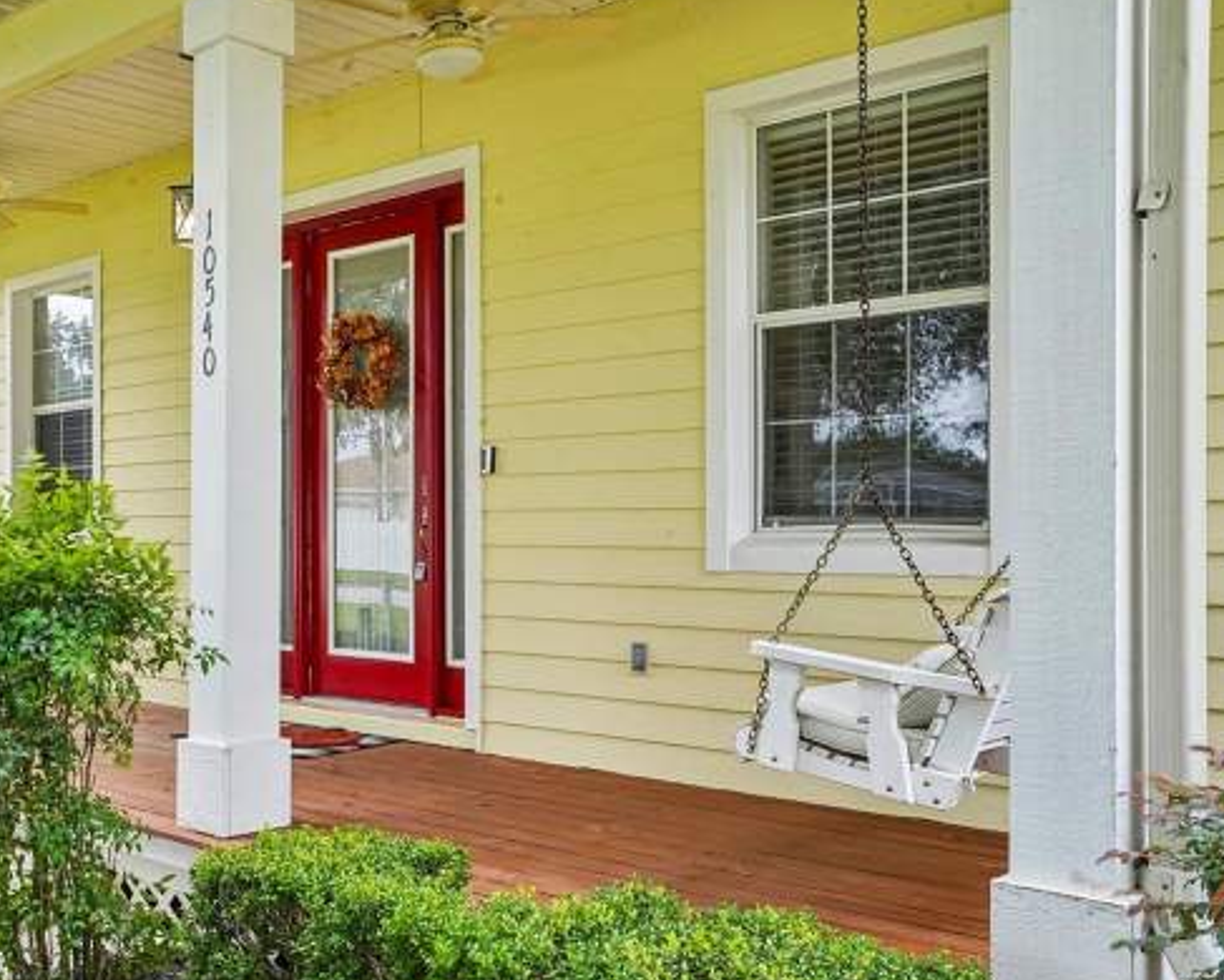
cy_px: 557
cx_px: 334
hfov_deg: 47.6
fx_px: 1341
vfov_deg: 40.1
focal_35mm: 37
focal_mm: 24
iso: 400
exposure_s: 1/20
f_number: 20
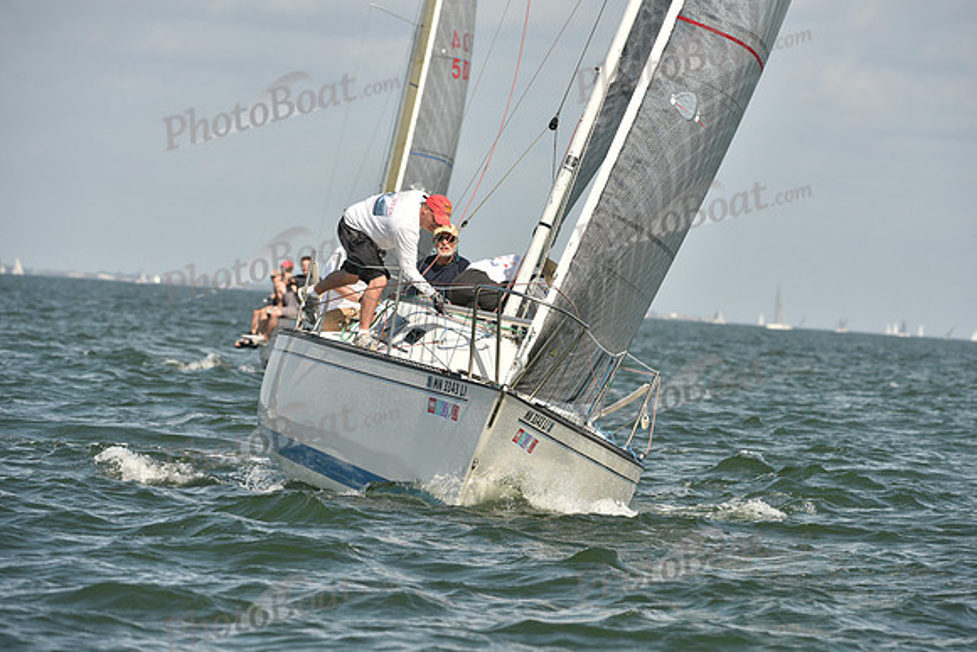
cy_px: 326
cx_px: 488
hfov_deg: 6.6
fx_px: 8415
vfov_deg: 4.4
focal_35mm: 310
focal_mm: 310
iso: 400
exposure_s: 1/1250
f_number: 9
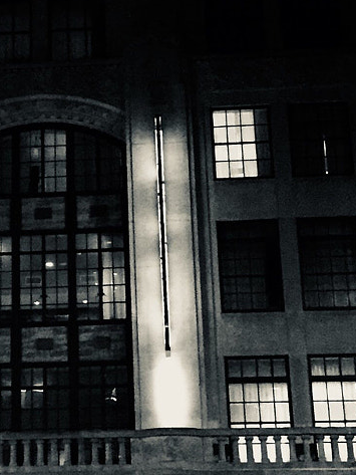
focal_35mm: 98
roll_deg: -0.7
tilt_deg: +20.6
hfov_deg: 14.9
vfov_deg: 19.9
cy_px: 130
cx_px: 9
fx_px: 1343
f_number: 2.2
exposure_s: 1/15
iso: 320
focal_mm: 4.15
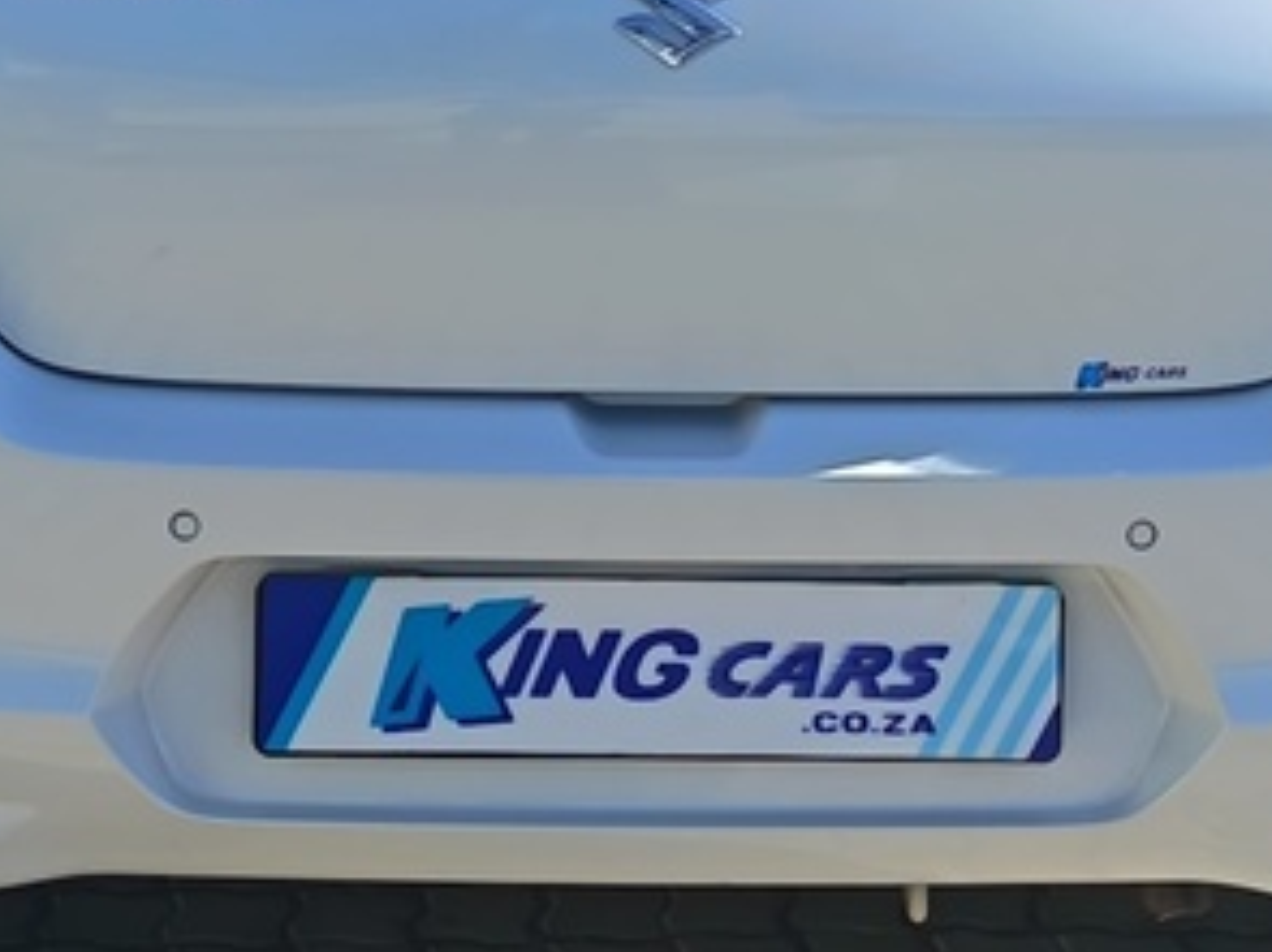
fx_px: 4591
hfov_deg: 15.8
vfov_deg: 11.7
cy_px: 4
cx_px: 647
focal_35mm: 125
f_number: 1.75
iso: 100
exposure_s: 1/572
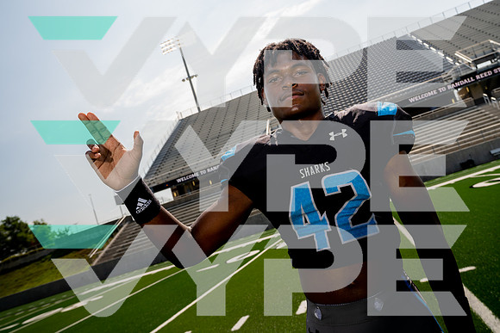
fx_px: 445
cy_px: 166
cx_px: 250
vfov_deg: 41.1
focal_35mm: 32
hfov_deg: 58.7
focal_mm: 32
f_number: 7.1
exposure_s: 1/250
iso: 100
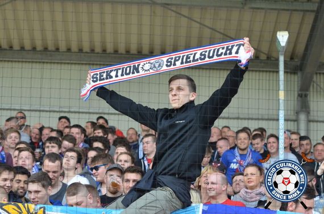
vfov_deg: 13.0
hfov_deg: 19.5
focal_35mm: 105
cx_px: 162
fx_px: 943
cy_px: 107
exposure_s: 1/1000
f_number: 4.5
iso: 1250
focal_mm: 70
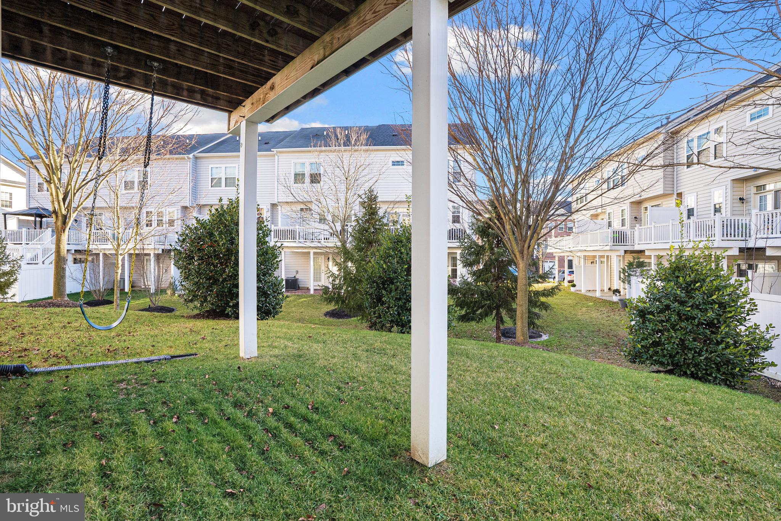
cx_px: 390
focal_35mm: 16
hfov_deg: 96.7
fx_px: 347
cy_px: 260
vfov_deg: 73.8
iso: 640
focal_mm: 16
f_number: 9
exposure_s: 1/200
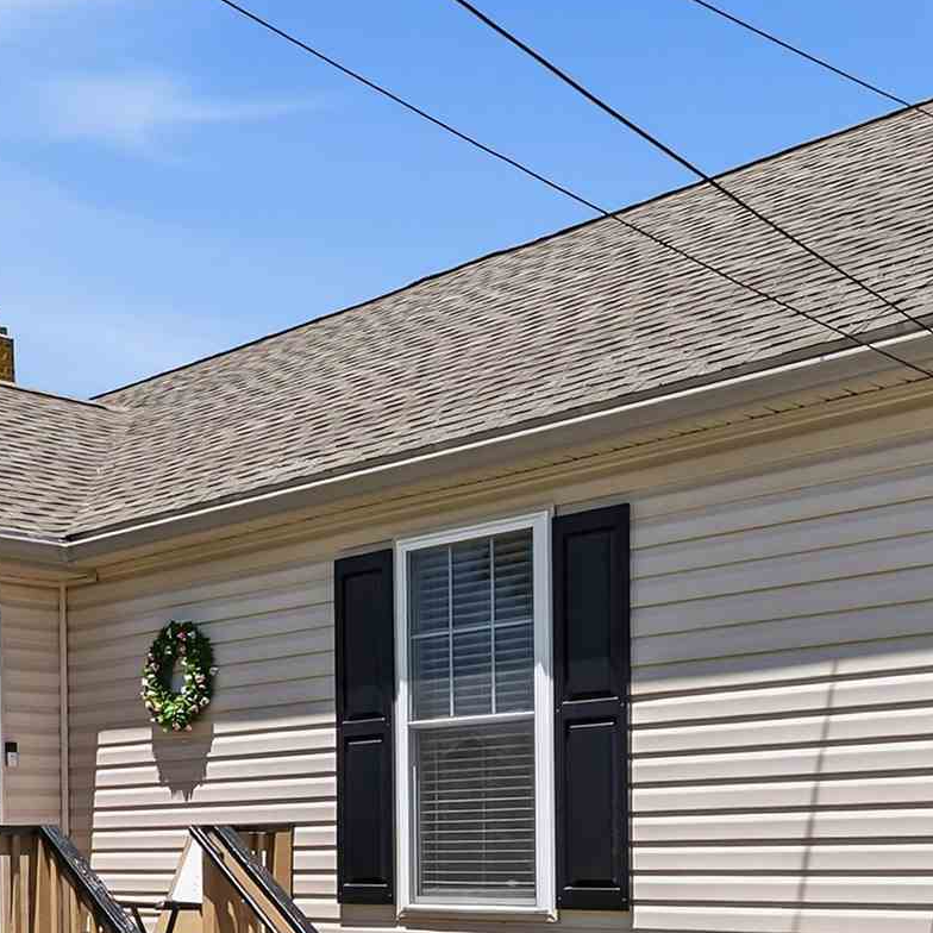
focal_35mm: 50
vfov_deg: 32.9
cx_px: 401
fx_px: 1535
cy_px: 735
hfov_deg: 33.8
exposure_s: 1/800
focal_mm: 15.1
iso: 640
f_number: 8
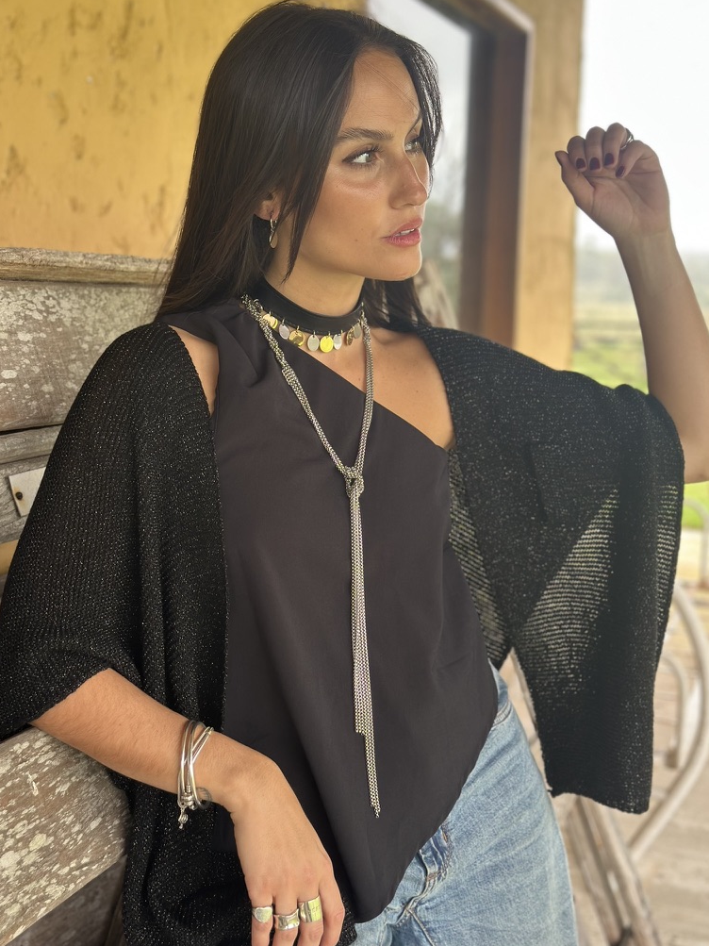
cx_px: 356
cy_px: 465
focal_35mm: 49
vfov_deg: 38.9
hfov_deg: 29.7
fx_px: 1338
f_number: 1.78
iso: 80
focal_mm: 6.86
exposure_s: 1/184
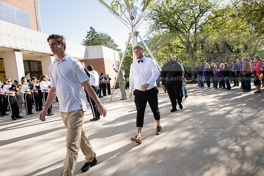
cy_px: 88
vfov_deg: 53.2
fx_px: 176
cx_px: 132
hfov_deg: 73.7
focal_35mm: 24
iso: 400
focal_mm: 24
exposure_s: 1/500
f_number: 6.3
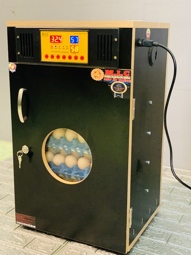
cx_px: 96
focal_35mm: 52
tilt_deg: -13.0
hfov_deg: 28.0
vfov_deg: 36.8
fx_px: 382
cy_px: 128
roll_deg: -1.5
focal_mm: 6
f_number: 2.4
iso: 1000
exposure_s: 1/30
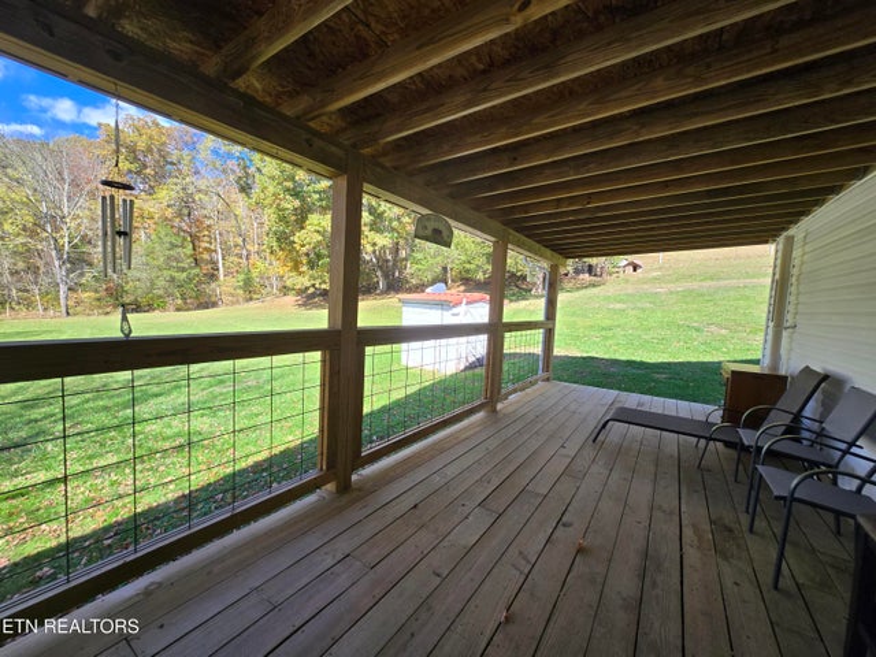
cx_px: 438
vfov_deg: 89.9
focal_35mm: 13
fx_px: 329
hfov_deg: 106.2
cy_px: 328
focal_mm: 2.2
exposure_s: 1/433
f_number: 2.2
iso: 50
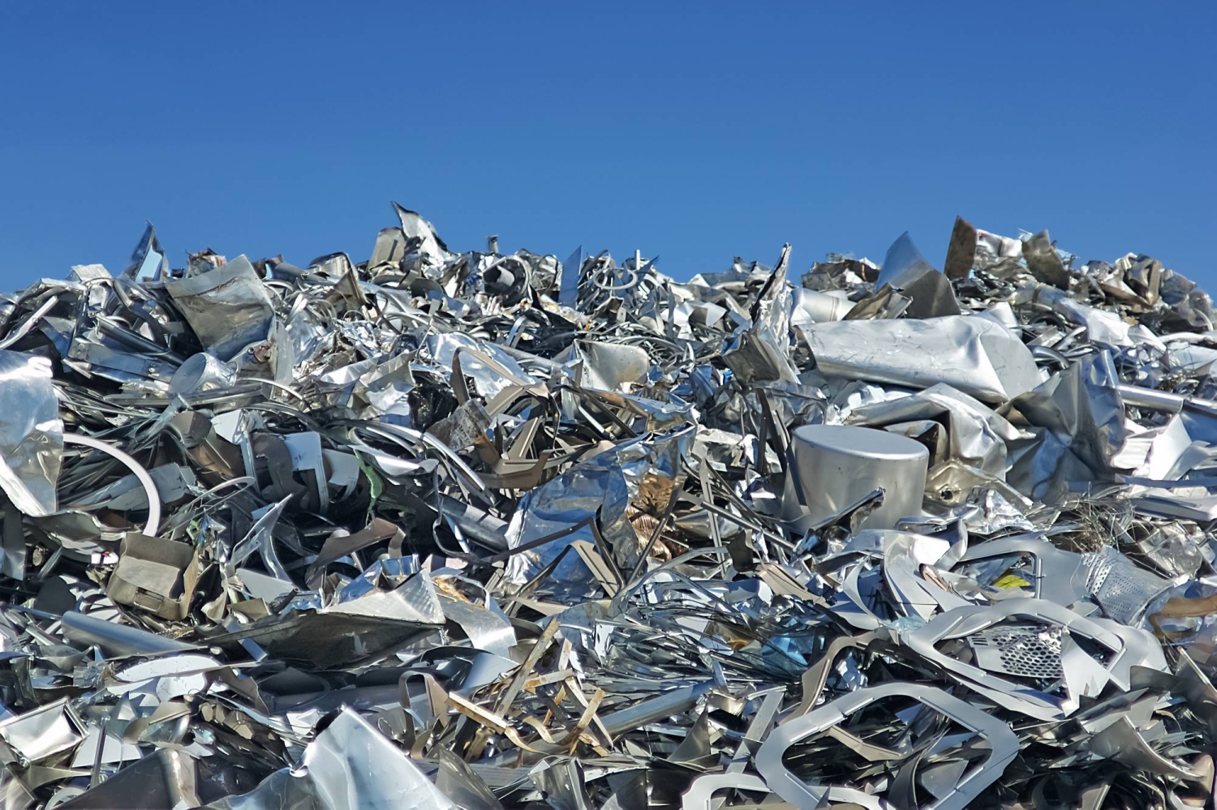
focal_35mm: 345
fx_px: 11658
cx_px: 608
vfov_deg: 4.0
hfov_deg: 6.0
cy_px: 405
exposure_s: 1/500
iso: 100
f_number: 6.3
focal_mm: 230
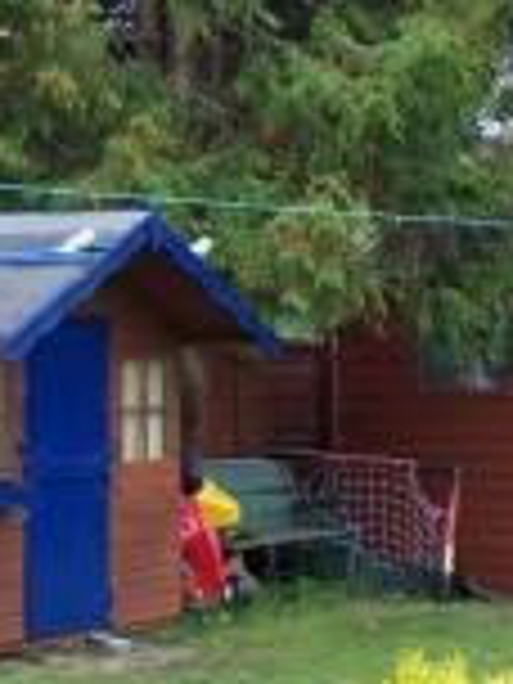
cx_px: 902
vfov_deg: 13.4
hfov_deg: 9.7
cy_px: 623
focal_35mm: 146
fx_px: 2885
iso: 80
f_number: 2.8
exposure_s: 1/180
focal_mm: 6.3
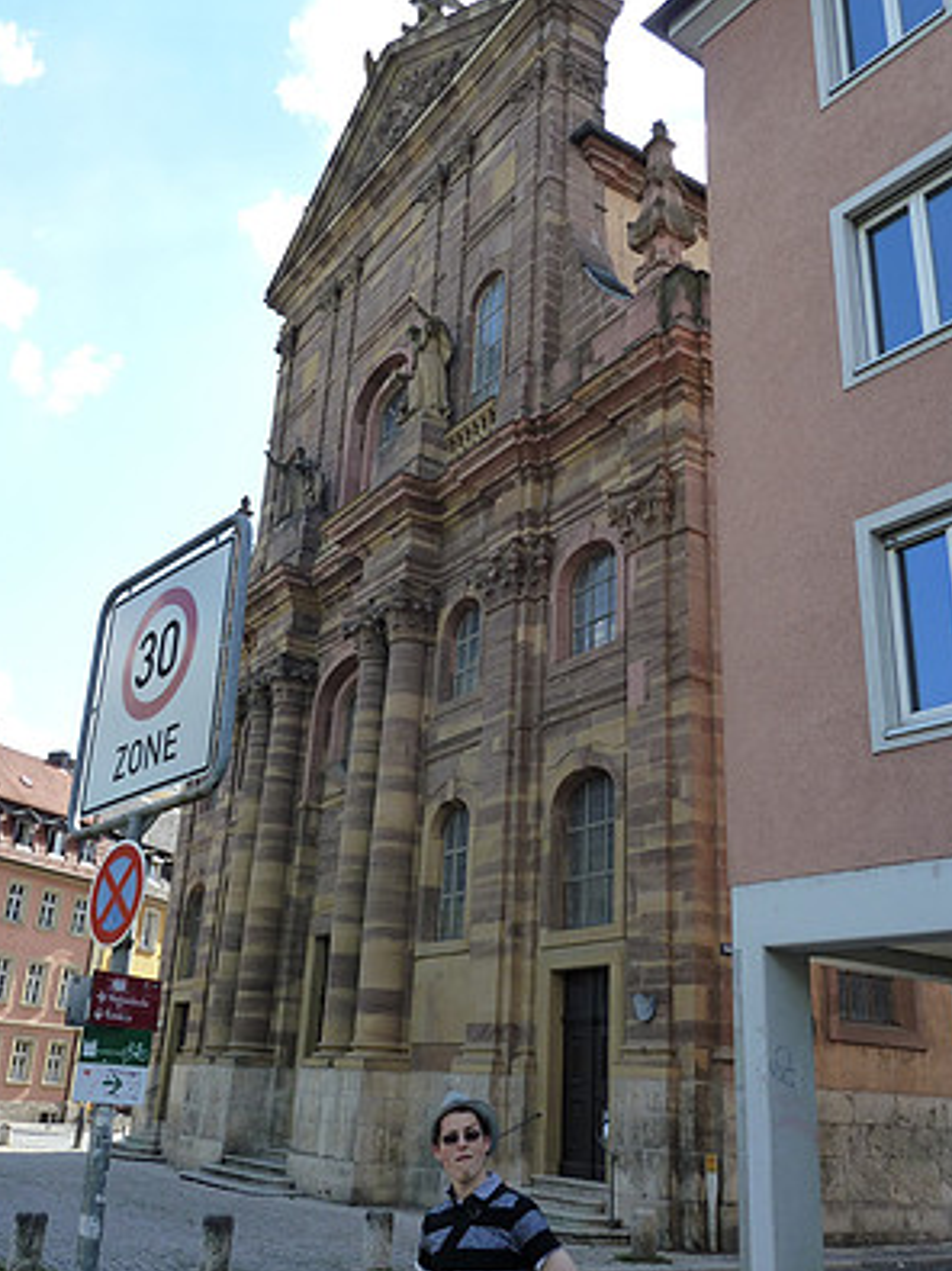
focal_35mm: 33
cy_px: 586
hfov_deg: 42.9
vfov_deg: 55.3
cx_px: 445
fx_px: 1211
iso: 125
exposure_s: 1/250
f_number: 4
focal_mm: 4.7
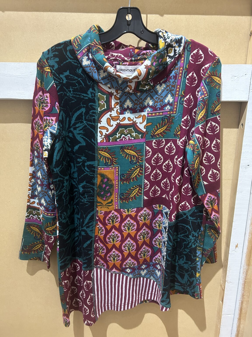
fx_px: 252
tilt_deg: -13.8
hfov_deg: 53.1
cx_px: 126
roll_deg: -0.8
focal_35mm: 26
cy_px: 168
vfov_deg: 67.3
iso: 400
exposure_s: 1/60
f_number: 1.5
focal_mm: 5.7
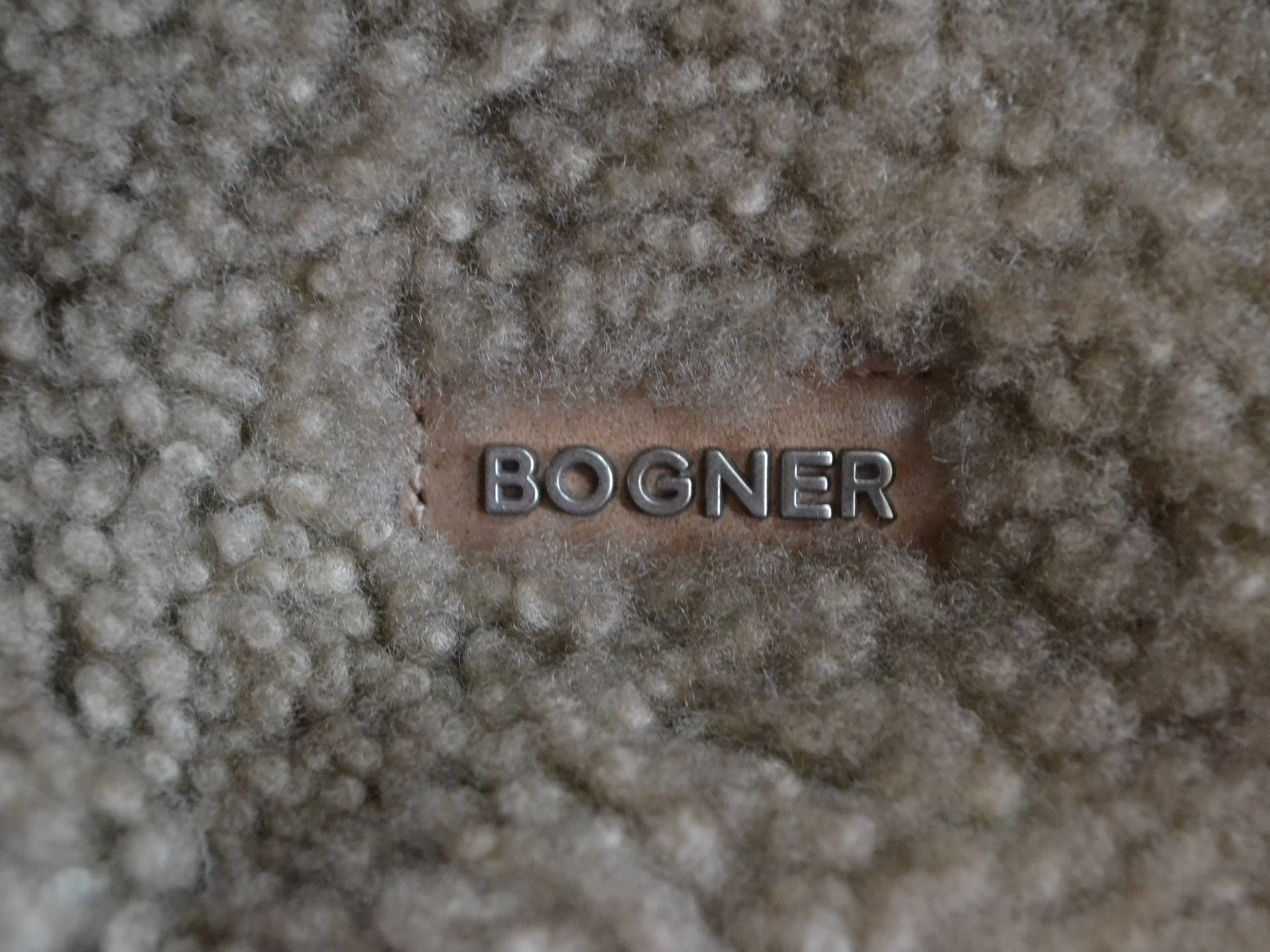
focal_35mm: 59
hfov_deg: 32.7
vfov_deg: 24.8
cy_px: 474
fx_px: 2165
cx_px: 719
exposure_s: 1/40
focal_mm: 36
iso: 3200
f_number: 5
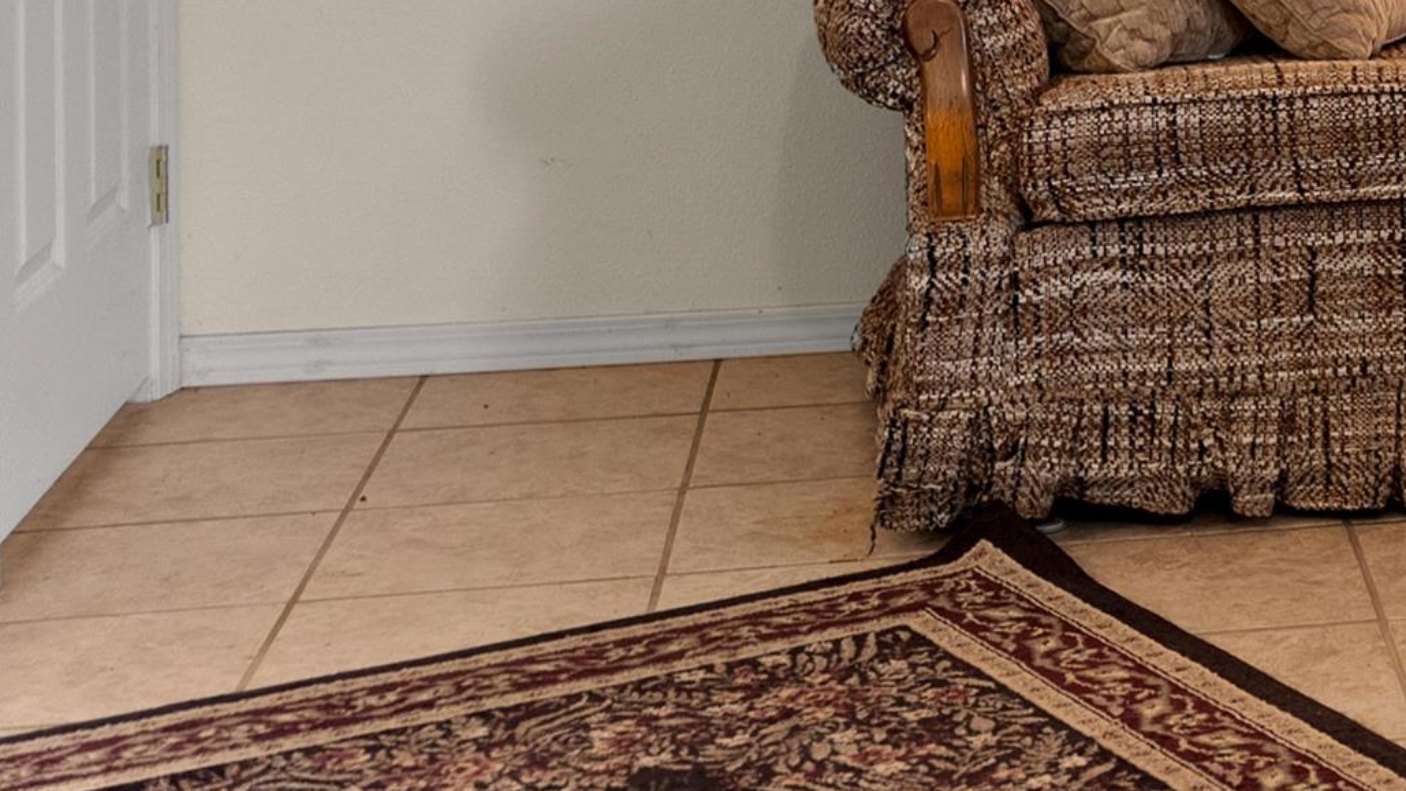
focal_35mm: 97
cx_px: 2030
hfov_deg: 19.5
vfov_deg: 11.8
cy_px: -492
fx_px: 3628
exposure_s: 1/6
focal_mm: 31.1
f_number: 2.8
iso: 320
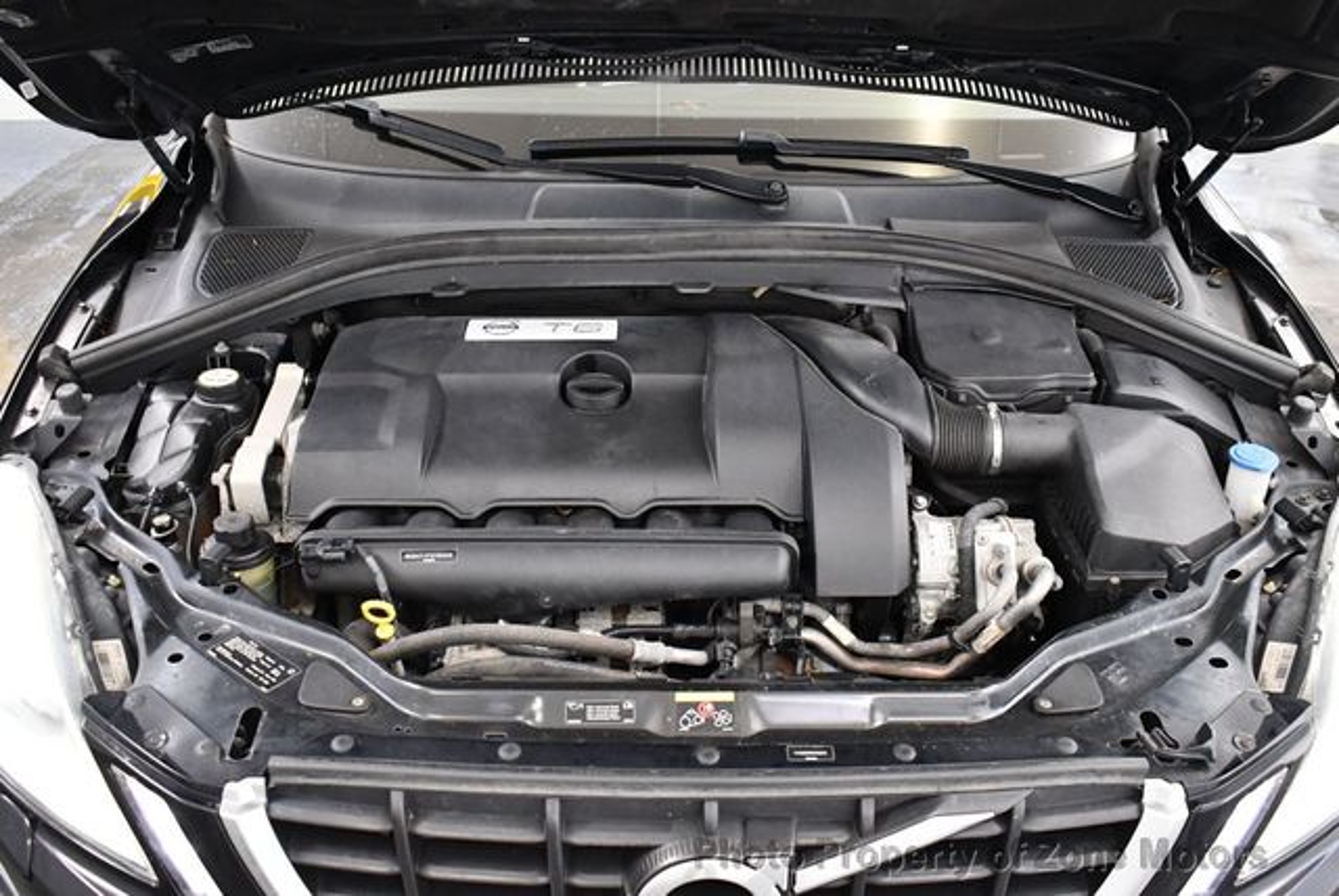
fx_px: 1340
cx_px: 670
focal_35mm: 36
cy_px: 448
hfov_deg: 53.1
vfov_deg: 36.9
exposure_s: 1/125
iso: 3200
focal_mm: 18
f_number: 3.5
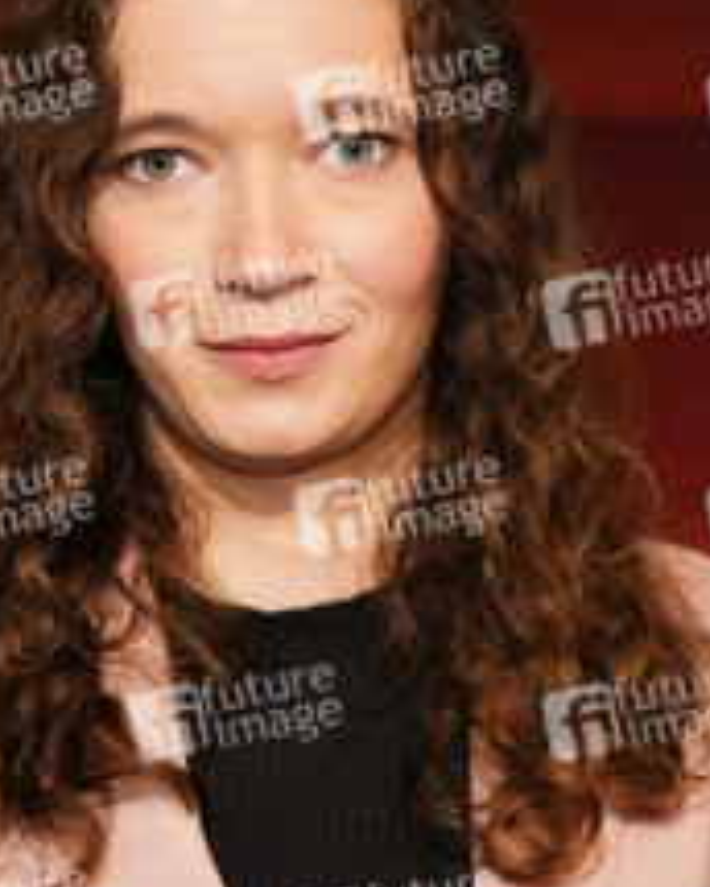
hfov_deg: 11.2
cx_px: 291
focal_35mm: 138
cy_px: 404
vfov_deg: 14.0
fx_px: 3625
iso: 2000
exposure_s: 1/160
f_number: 5
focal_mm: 70
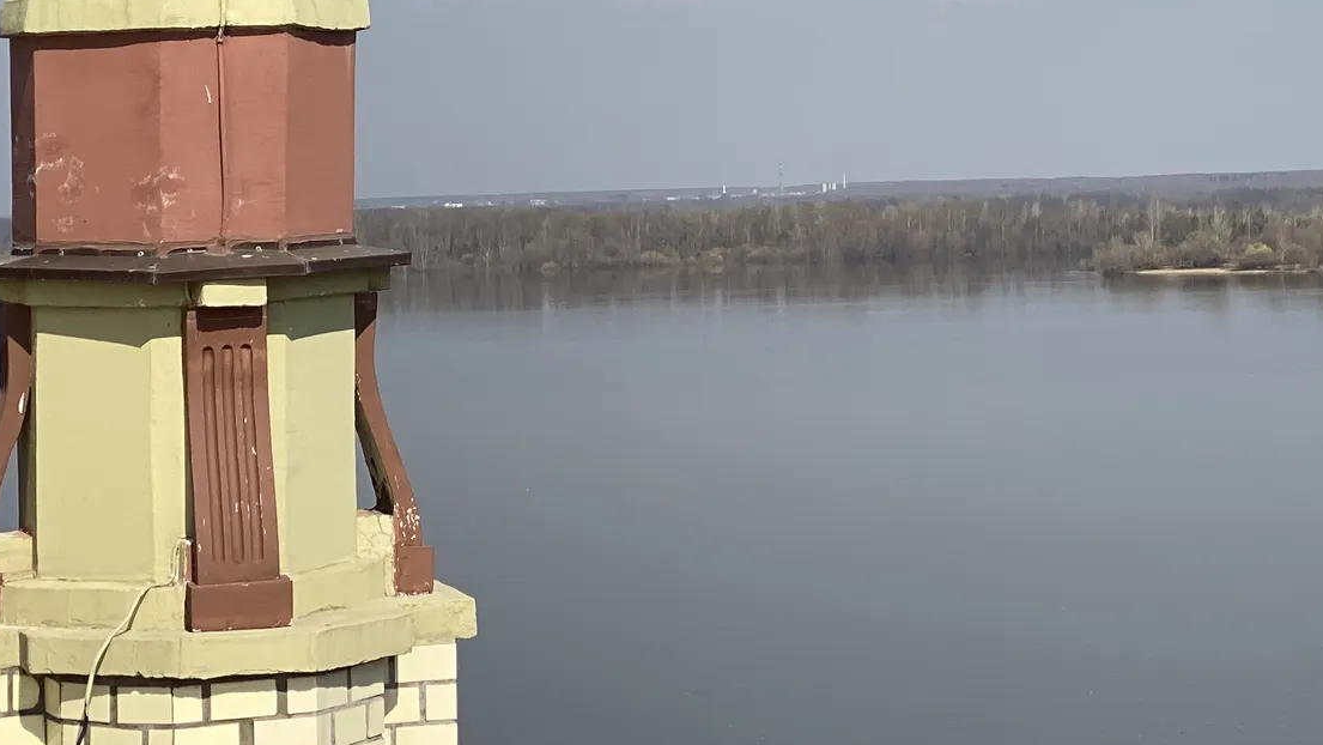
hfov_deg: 17.4
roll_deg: +1.2
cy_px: -44
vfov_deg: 9.8
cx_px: 928
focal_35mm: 123
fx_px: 4316
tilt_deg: +4.7
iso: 20
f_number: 2
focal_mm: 6
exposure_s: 1/1916
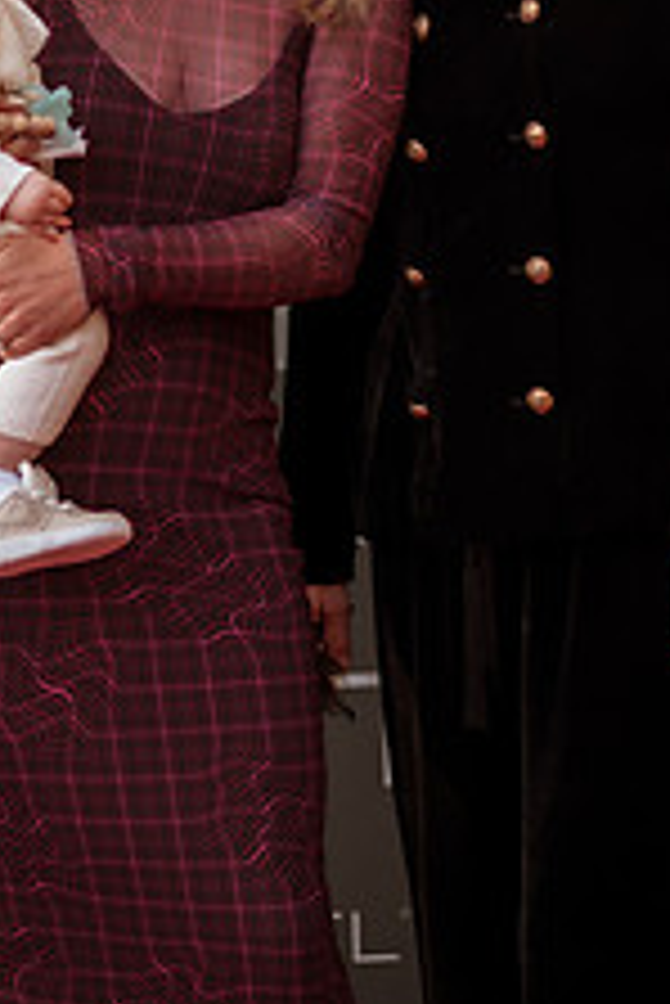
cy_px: 104
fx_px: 3261
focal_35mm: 117
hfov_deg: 11.7
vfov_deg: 17.2
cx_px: 405
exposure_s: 1/2000
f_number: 1.4
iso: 125
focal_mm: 58
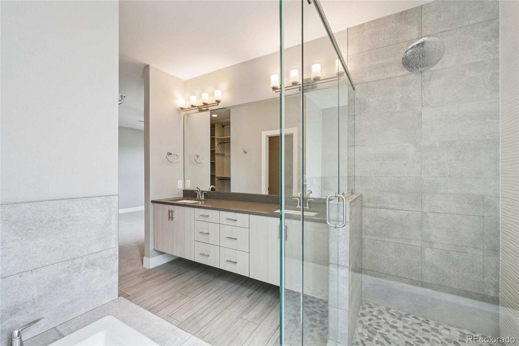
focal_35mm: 15
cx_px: 260
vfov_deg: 77.3
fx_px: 216
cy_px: 173
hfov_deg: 100.4
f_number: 8
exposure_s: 1/25
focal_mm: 10
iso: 800
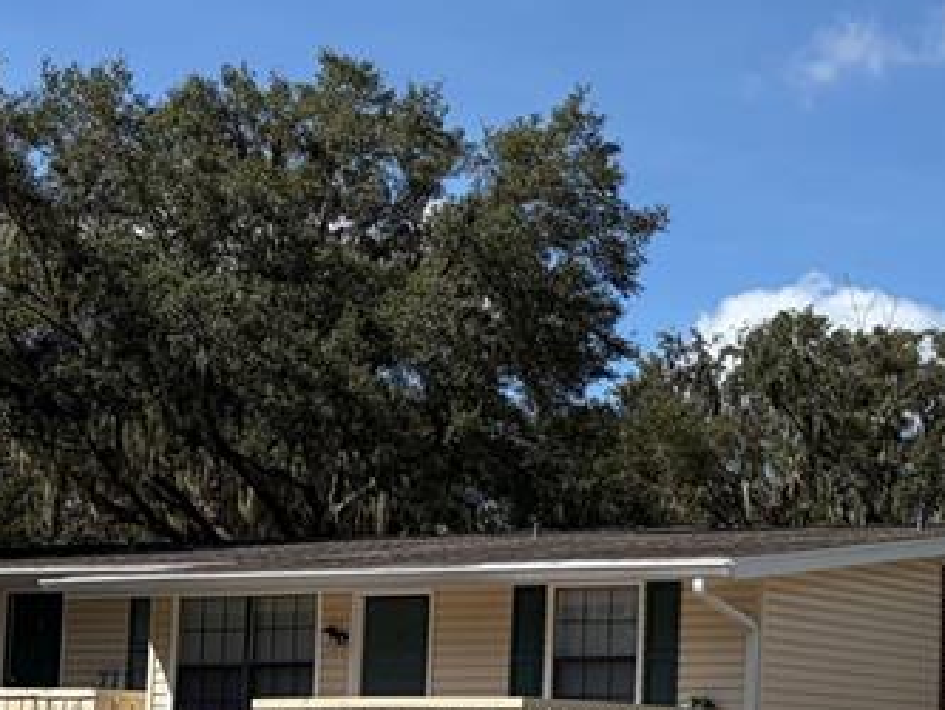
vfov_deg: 18.2
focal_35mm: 80
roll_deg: +0.7
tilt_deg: +4.3
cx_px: 1351
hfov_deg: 21.2
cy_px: 613
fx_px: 2185
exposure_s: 1/6329
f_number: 1.6
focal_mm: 5.96
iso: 64
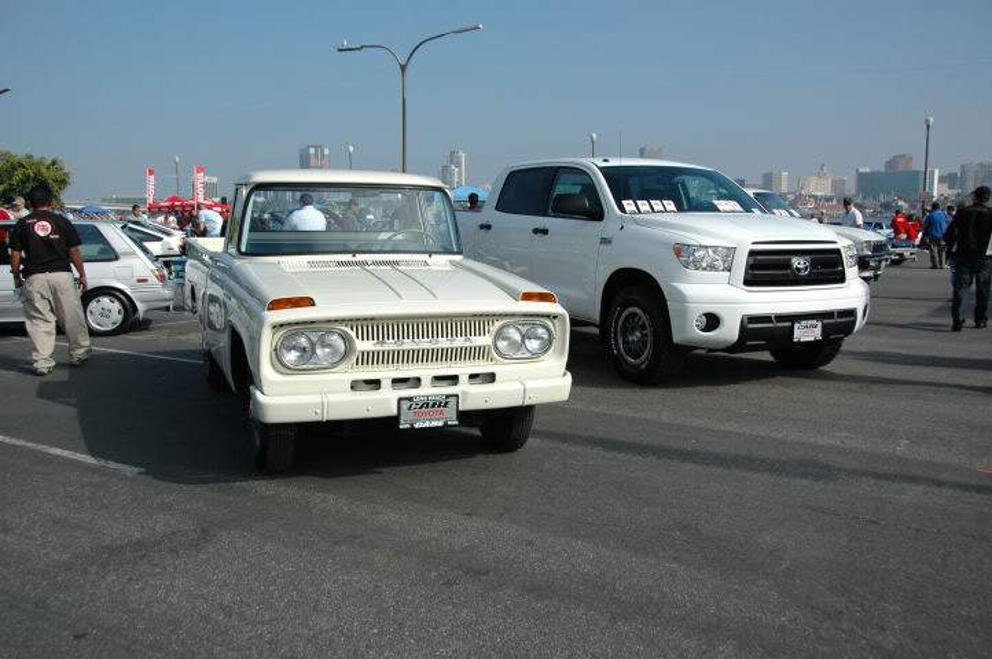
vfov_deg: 39.9
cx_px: 496
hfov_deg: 57.3
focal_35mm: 33
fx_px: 908
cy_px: 330
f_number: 4.5
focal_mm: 22
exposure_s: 1/2000
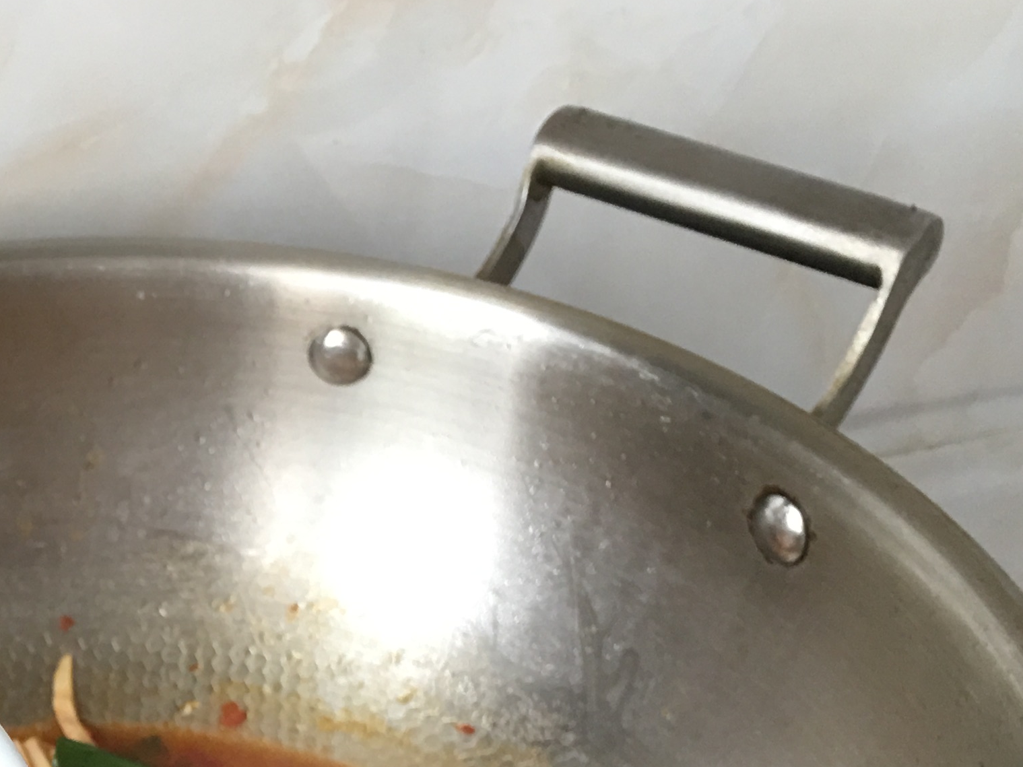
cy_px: 912
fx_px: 2275
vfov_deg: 18.2
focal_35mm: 77
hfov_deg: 23.9
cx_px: -68
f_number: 2.2
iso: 64
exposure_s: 1/33
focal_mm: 4.15
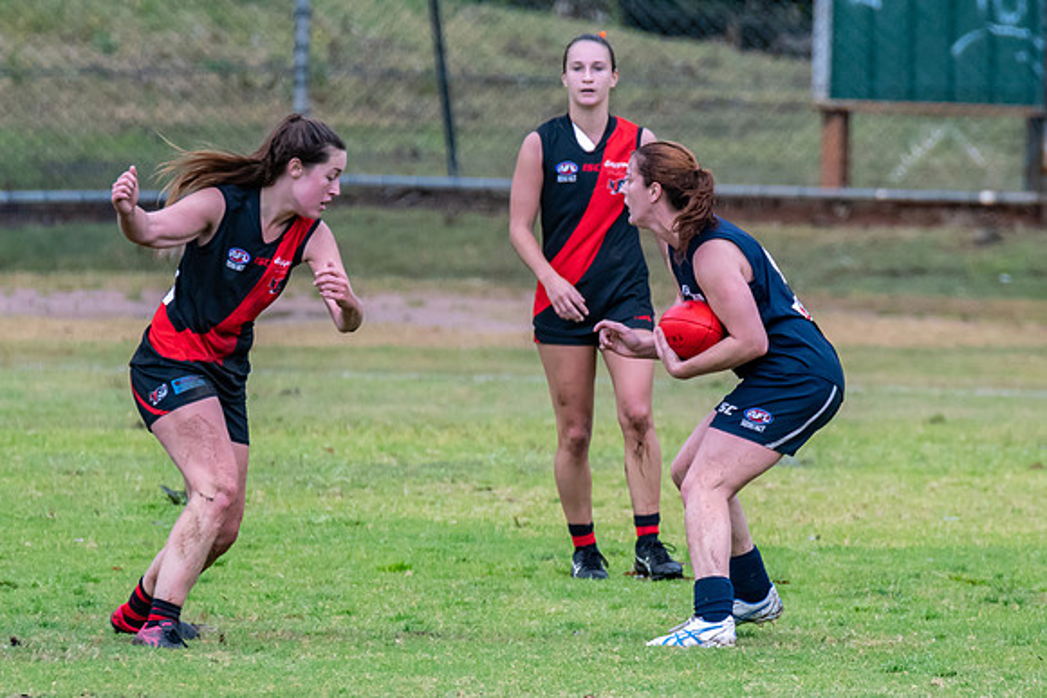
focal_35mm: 1144
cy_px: 405
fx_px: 33282
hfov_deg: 1.8
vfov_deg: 1.2
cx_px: 625
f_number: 7.1
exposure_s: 1/1250
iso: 1250
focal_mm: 550
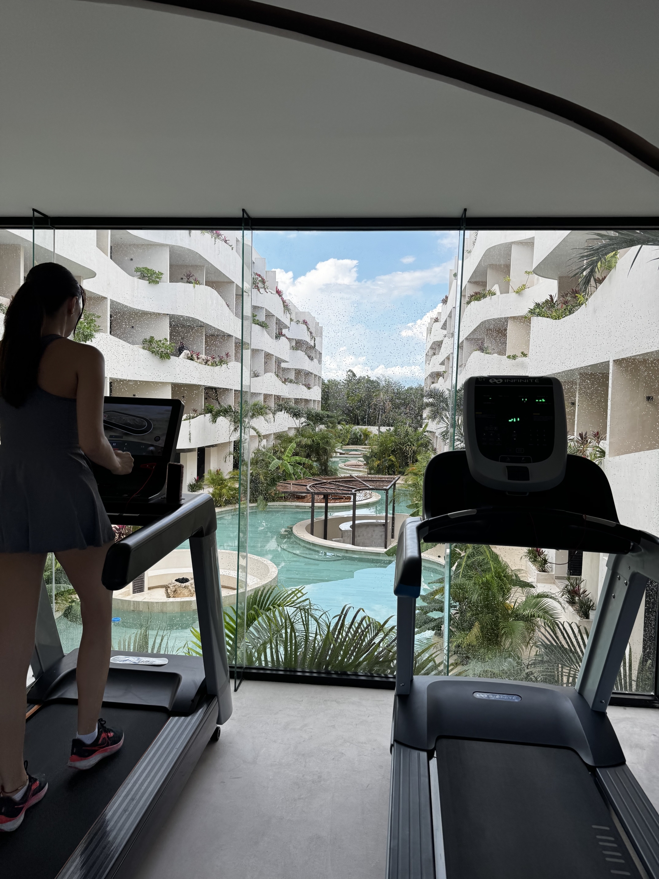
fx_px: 609
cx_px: 330
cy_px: 440
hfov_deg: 56.8
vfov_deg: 71.6
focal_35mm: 24
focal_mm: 6.76
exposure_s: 1/792
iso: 80
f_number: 1.78
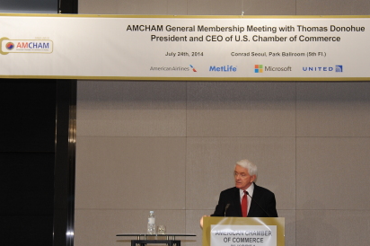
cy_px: 180
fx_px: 729
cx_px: 235
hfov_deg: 28.4
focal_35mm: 71
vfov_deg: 19.0
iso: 800
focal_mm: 45
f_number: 3.5
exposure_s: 1/50
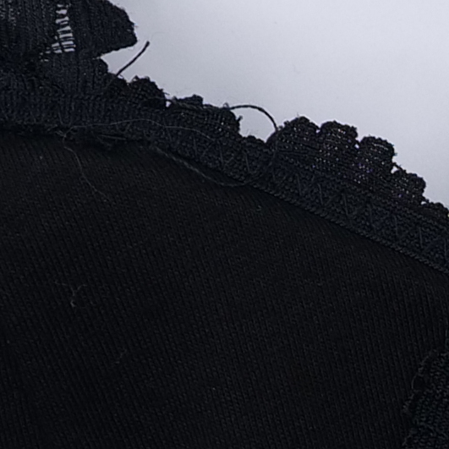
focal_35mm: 307
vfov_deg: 5.7
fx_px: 4505
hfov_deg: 5.6
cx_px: 892
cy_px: 402
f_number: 5.6
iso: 400
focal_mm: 32
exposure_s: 1/100
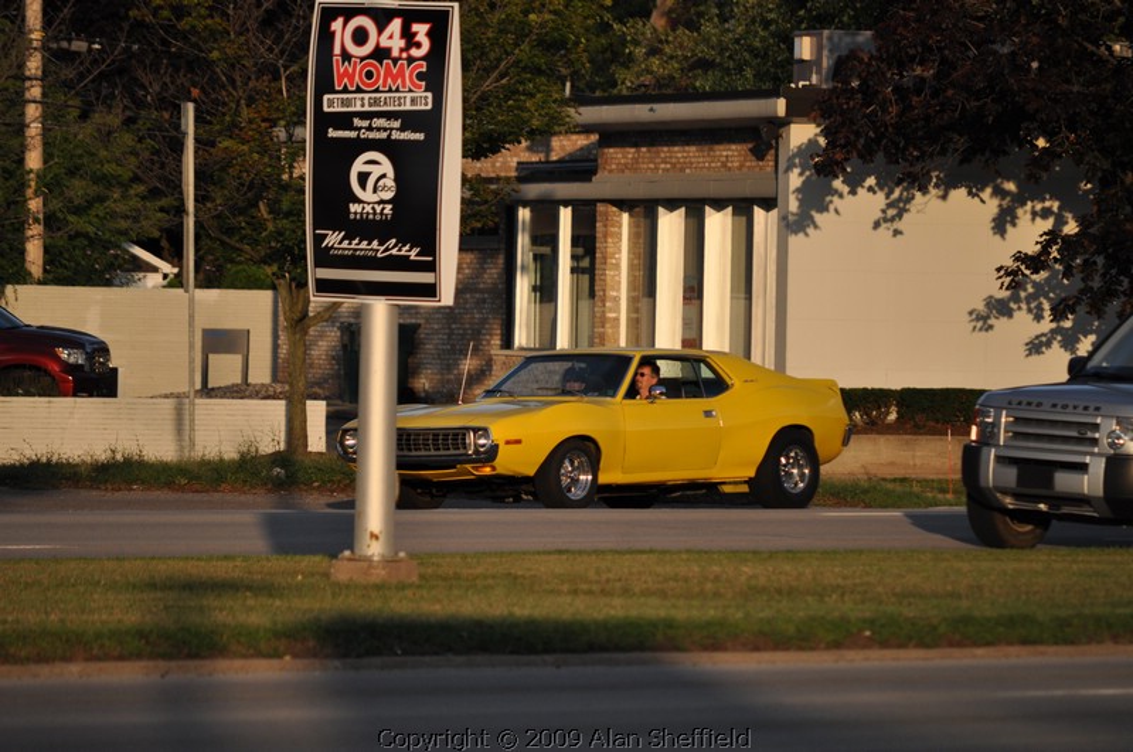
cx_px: 566
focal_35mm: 300
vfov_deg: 4.6
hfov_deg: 6.9
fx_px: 9428
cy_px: 376
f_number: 5.6
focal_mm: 200
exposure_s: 1/1000
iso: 450
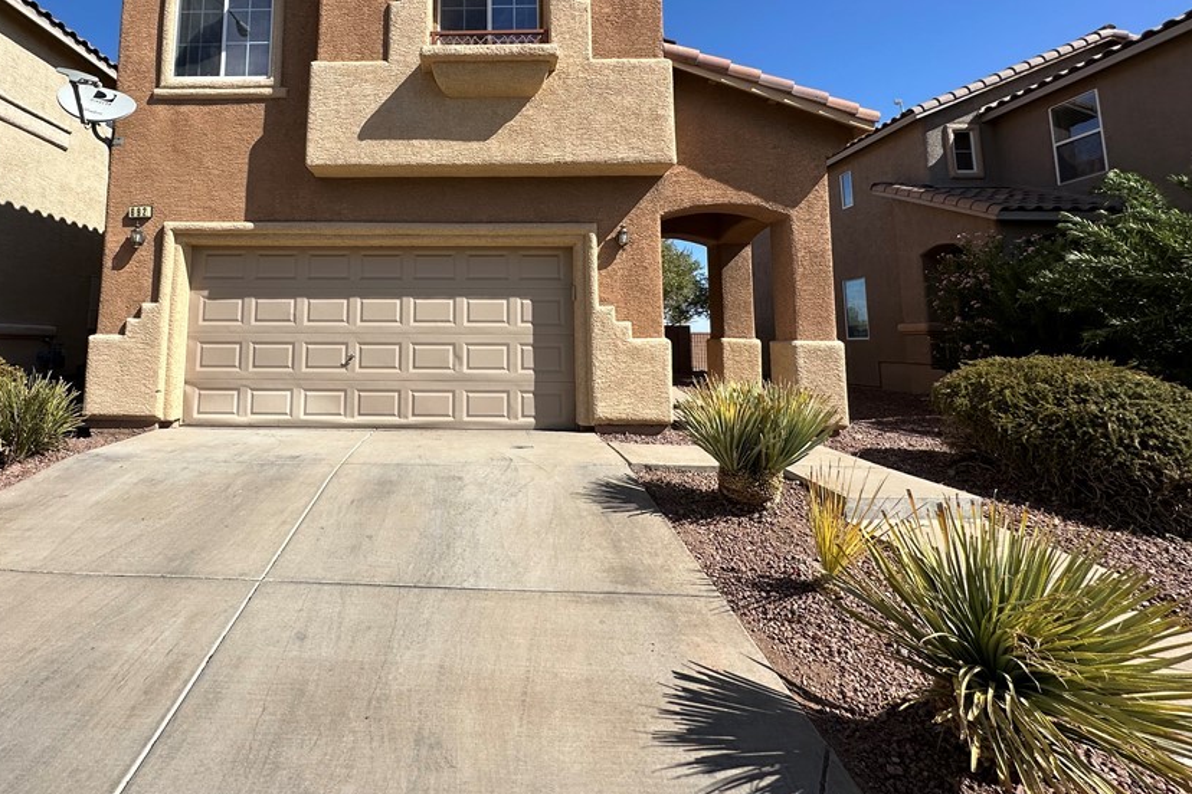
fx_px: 596
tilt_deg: +6.1
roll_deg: -0.4
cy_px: 275
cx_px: 465
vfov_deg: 65.9
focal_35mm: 18
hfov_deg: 88.6
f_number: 2.2
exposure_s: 1/2174
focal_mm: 2.22
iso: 50
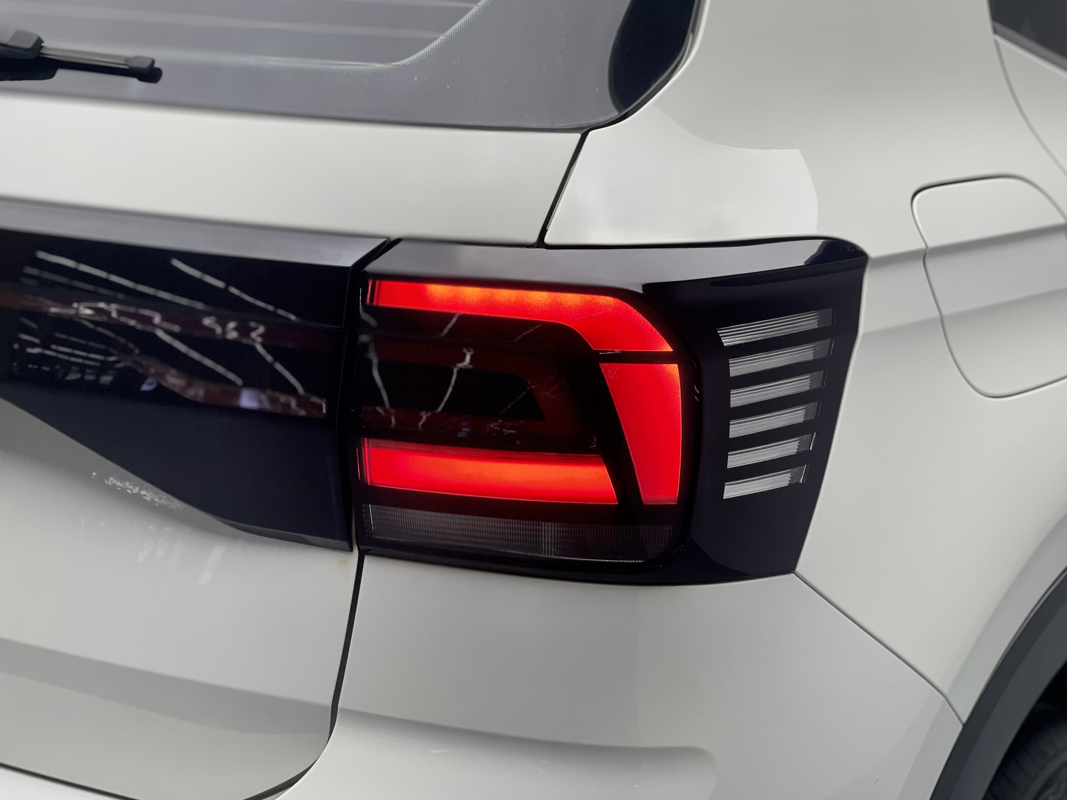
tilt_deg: -13.8
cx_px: 535
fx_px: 2003
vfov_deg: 22.6
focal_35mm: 65
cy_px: 398
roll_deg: -1.7
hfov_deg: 29.8
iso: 50
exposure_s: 1/100
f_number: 2.2
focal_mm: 7.5
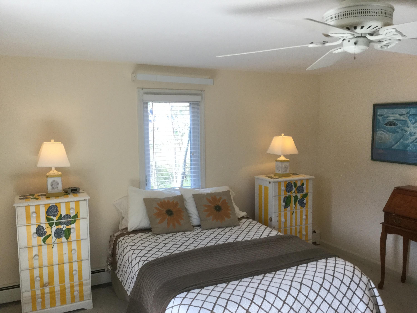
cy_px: 156
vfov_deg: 45.4
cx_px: 208
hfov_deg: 58.4
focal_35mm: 31
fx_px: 373
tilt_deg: -7.1
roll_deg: +1.1
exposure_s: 1/30
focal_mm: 3.3
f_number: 2.4
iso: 32
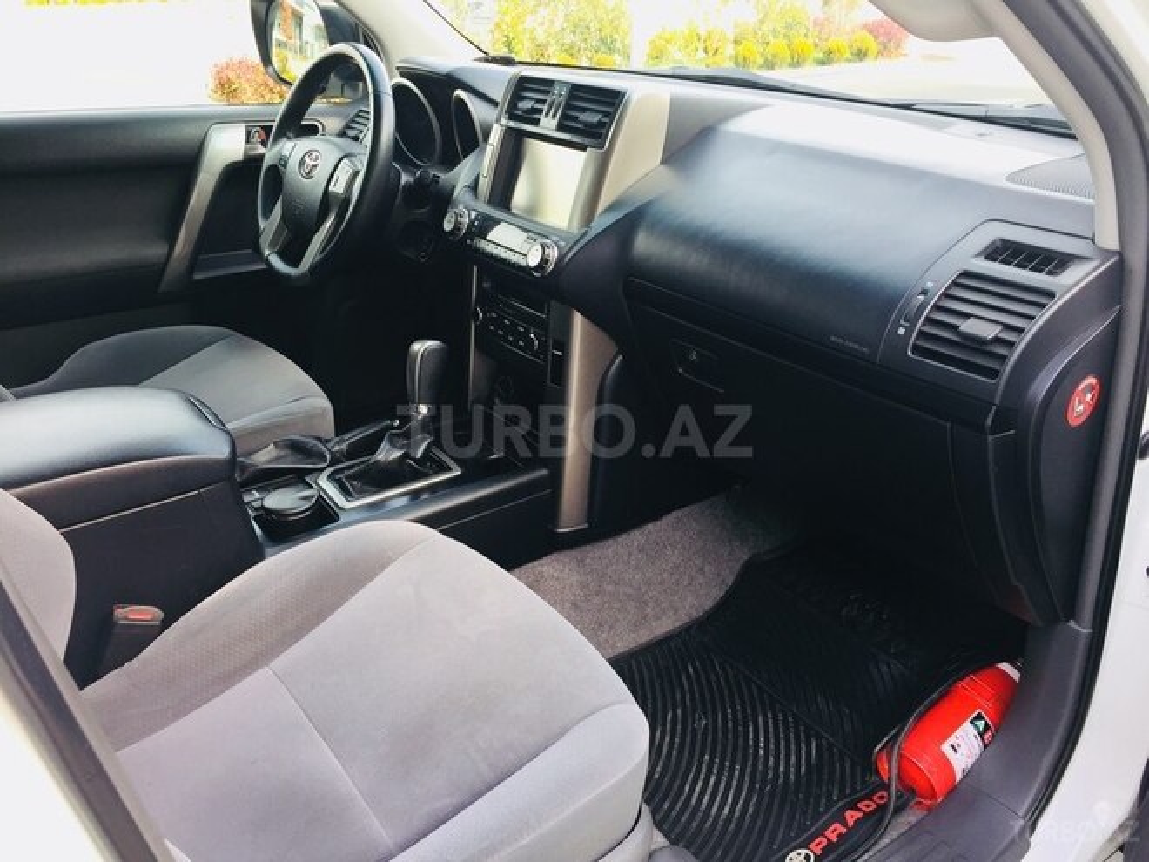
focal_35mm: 29
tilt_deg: -25.5
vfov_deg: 48.2
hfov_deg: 61.7
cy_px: 431
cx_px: 574
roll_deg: +0.4
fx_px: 963
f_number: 2.2
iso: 32
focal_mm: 4.15
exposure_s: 1/100
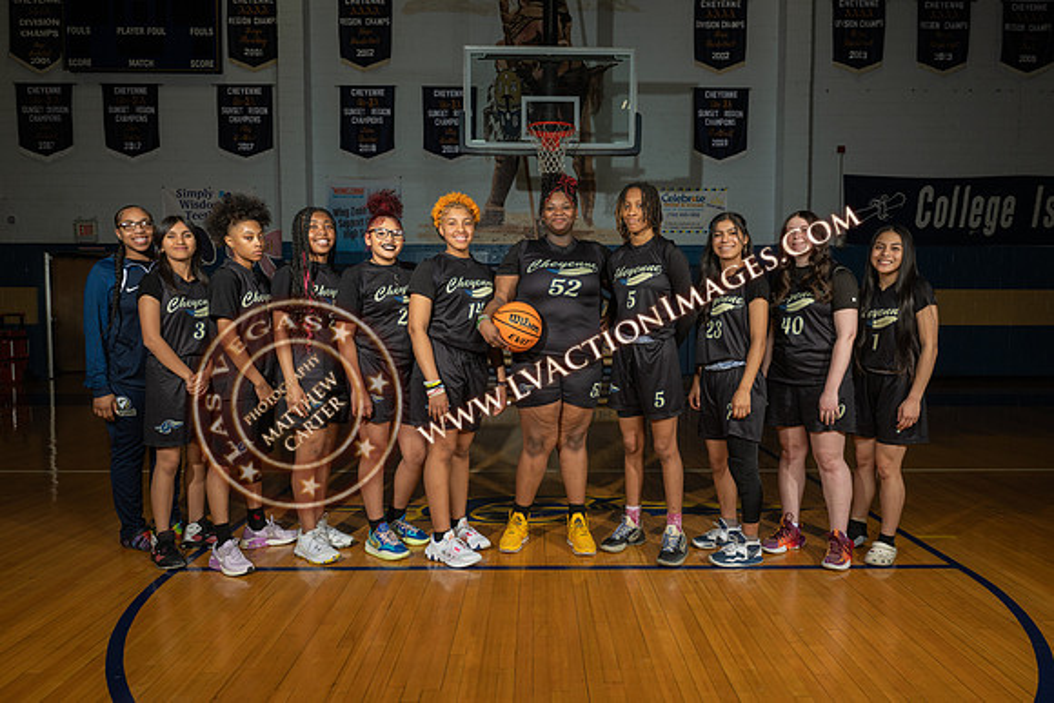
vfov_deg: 51.0
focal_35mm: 25
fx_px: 737
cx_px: 539
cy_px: 360
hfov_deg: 71.1
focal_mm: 24
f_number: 8
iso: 160
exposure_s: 1/200
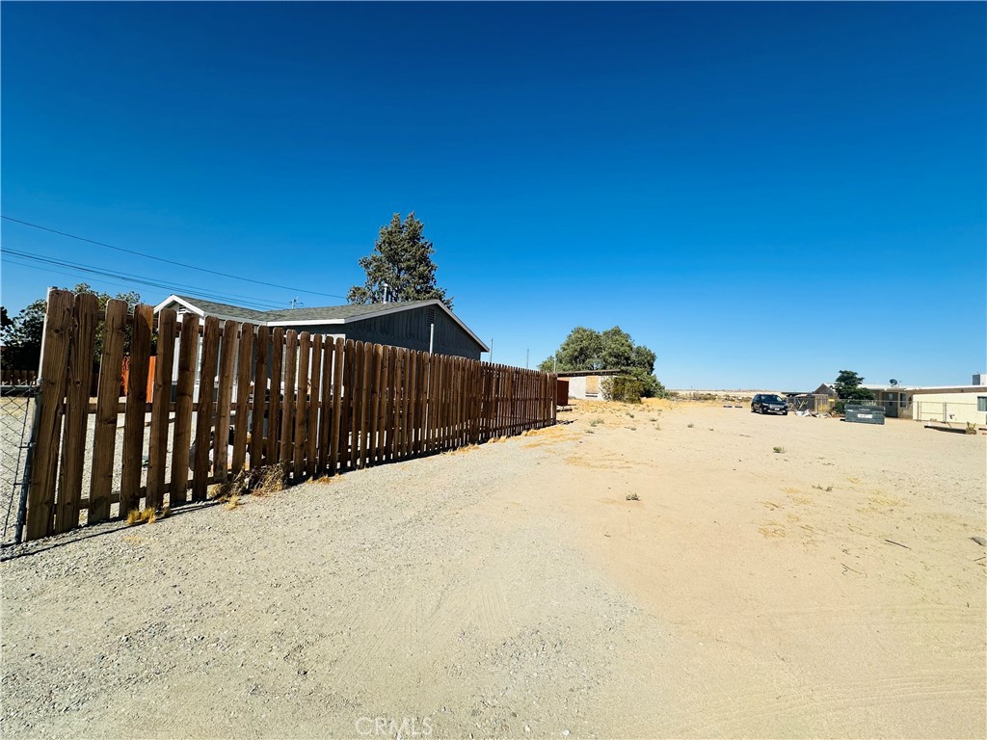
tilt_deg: +5.1
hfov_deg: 102.1
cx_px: 494
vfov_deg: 85.7
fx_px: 399
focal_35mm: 14
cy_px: 370
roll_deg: +2.1
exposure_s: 1/3125
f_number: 2.2
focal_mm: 2.22
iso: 40
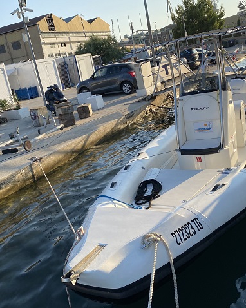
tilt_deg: -16.6
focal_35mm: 34
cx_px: 144
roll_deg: +10.7
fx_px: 310
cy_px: 154
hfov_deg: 43.2
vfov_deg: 52.9
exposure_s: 1/1300
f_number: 1.8
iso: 32
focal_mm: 4.25
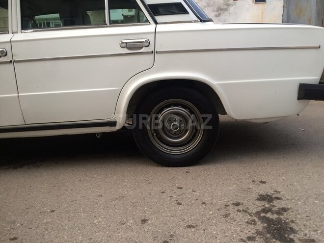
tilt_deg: -12.2
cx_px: 162
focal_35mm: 29
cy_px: 122
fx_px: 271
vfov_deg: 48.2
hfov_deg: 61.7
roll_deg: +2.1
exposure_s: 1/33
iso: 40
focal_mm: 4.15
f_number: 2.2
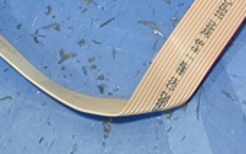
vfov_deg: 11.7
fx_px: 670
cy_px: -158
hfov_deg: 20.8
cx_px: 142
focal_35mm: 100
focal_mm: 4.6
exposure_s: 1/33
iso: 320
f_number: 2
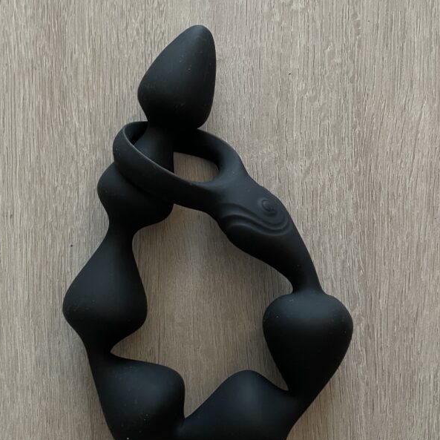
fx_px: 446
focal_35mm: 31
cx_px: 239
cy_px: 220
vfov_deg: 52.5
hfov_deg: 52.5
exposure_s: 1/30
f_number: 1.6
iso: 800
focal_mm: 4.2
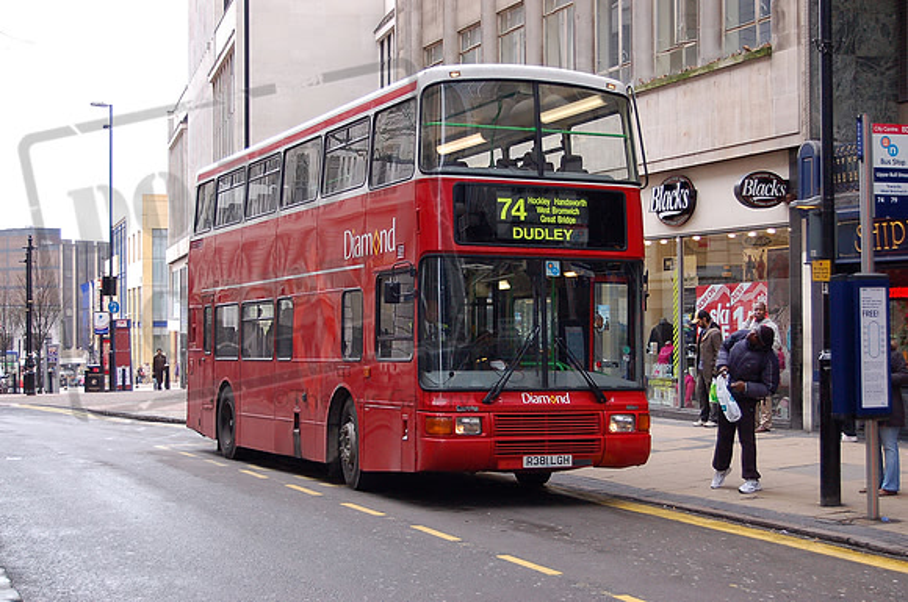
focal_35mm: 63
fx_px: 1587
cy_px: 301
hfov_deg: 31.9
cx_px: 454
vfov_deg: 21.5
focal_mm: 42
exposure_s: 1/200
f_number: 5.3
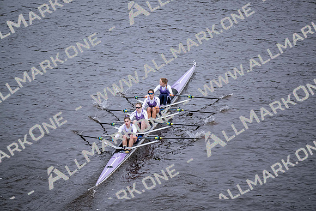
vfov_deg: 6.9
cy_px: 106
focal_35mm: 200
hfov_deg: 10.3
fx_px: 1756
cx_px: 158
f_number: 2.8
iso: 1800
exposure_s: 1/2000
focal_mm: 200
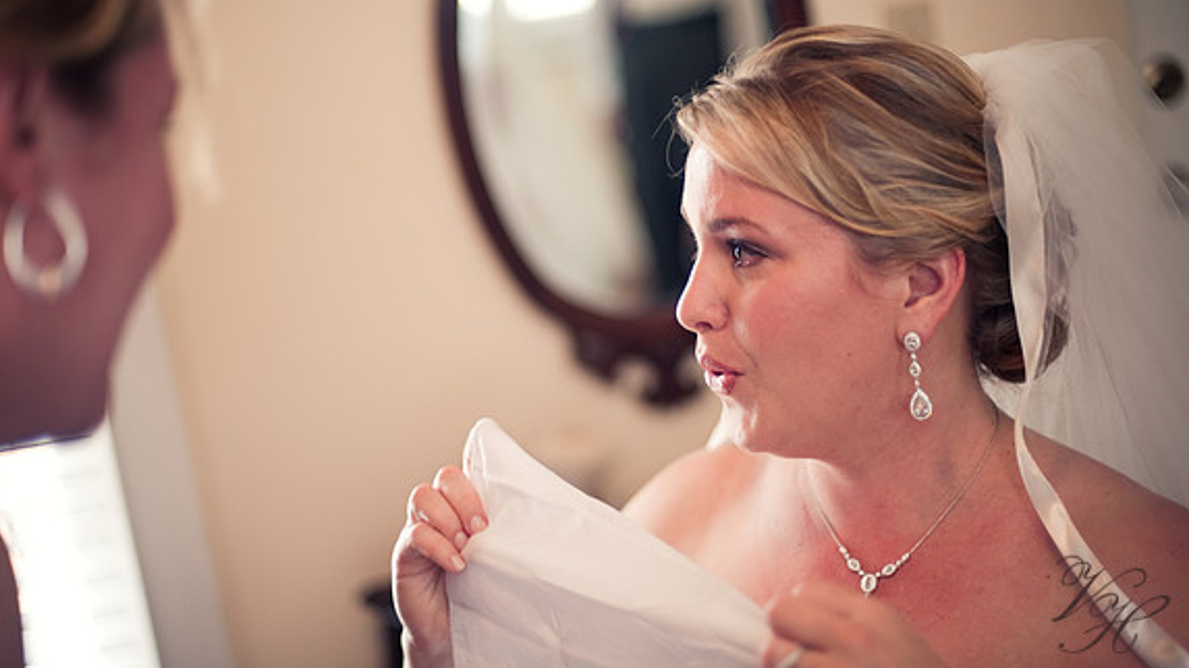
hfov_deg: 39.2
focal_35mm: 53
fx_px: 1671
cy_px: 295
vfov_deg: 22.6
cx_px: 589
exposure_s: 1/100
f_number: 1.4
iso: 400
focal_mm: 50
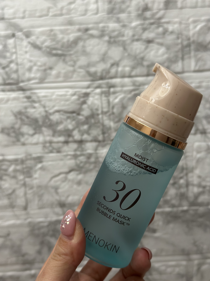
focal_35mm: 48
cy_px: 140
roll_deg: +1.2
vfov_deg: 39.7
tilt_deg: -26.7
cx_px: 105
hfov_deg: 30.3
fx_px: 388
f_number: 1.78
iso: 250
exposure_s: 1/60
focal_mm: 6.86
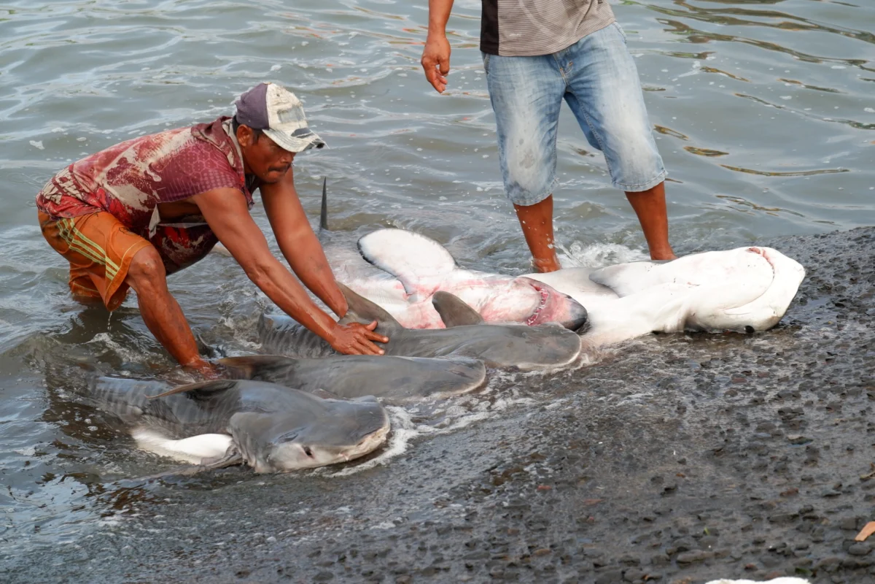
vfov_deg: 10.9
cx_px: 438
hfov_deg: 16.3
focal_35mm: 126
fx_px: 3062
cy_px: 292
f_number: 5.2
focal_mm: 84.8
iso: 250
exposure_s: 1/125
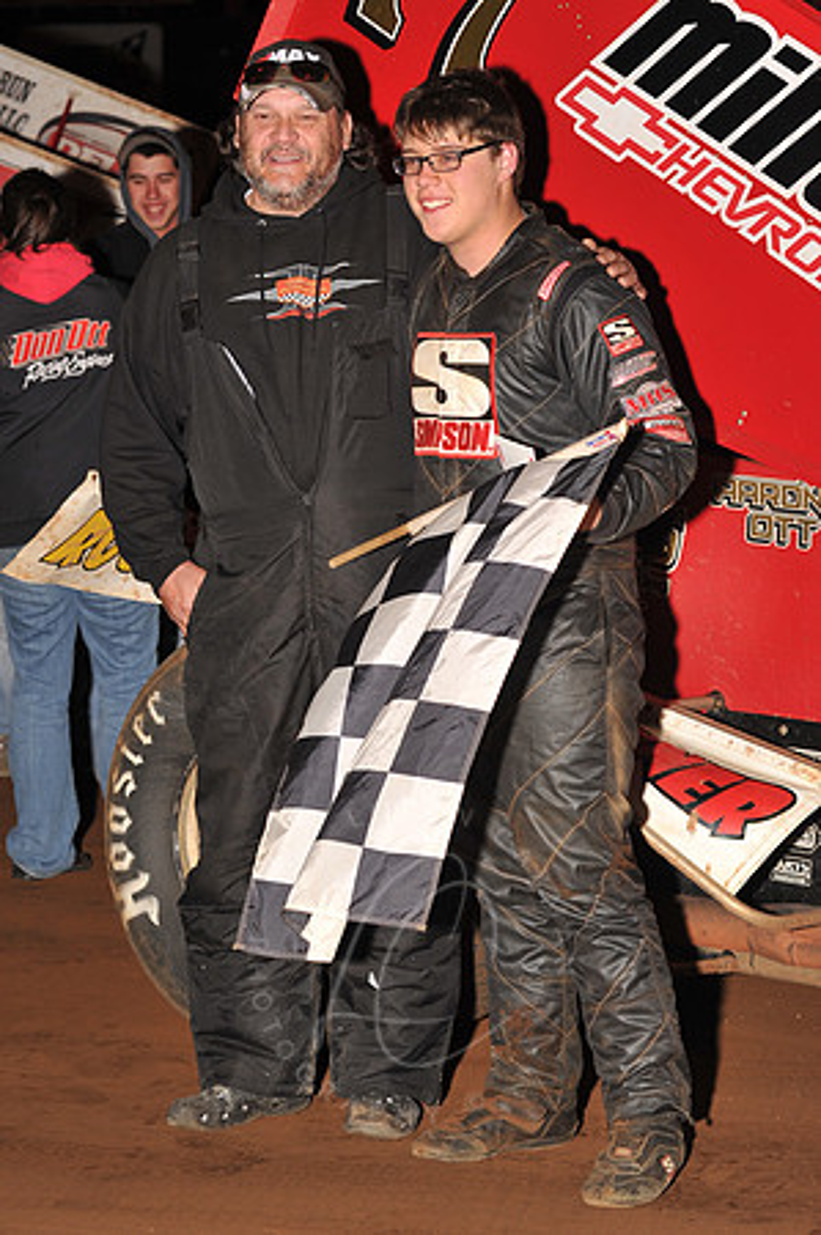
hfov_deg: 17.0
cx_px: 410
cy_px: 618
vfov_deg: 25.4
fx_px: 2743
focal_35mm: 80
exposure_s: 1/320
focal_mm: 80
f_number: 6.3
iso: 640
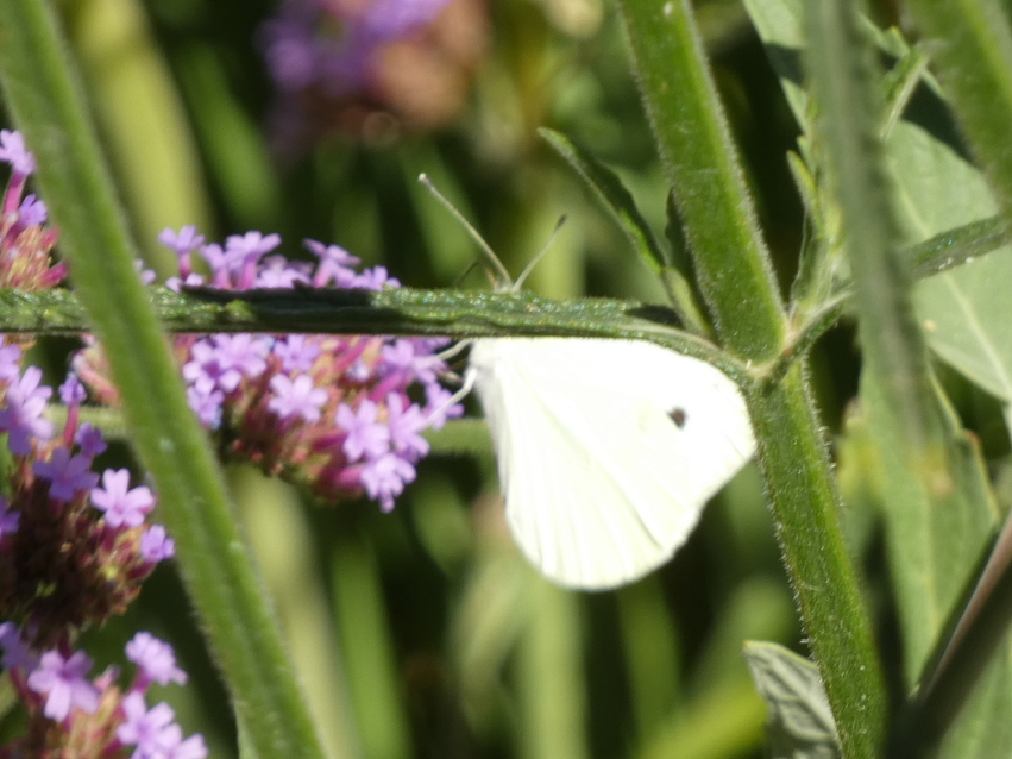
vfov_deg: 2.2
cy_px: 380
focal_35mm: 683
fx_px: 19965
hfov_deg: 2.9
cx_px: 506
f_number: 5.6
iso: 80
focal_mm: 121.9
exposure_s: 1/100
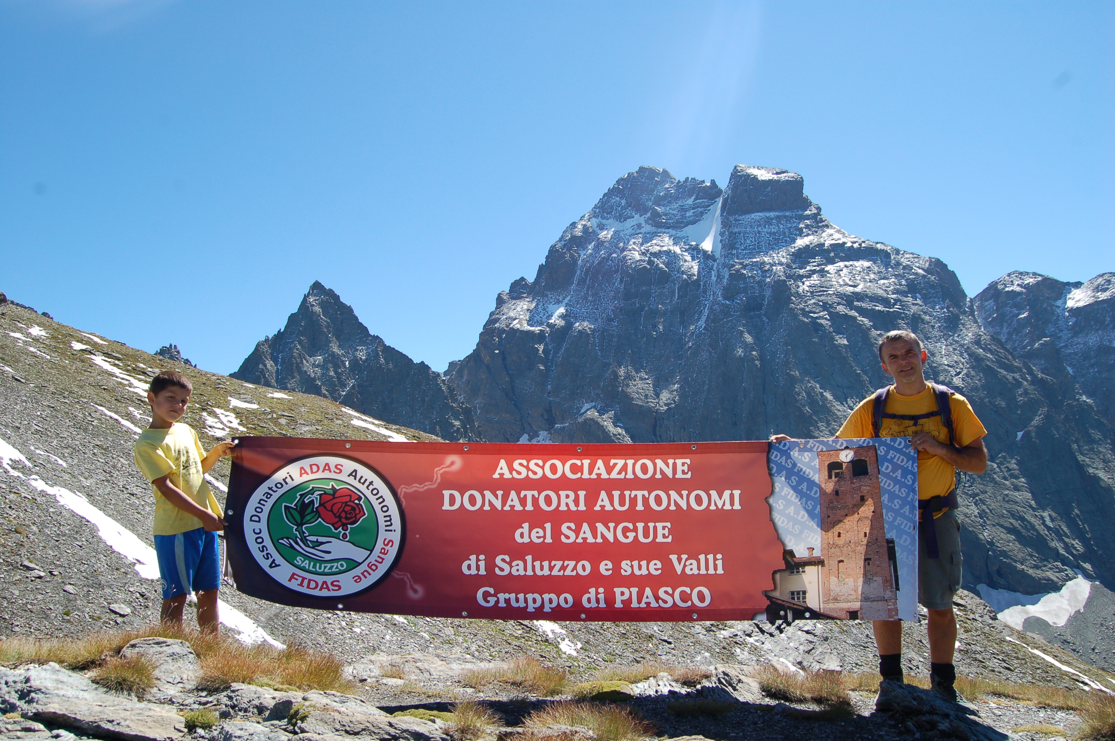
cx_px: 558
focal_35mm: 27
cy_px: 370
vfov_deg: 47.8
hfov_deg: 67.4
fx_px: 836
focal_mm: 18
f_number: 9
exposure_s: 1/250
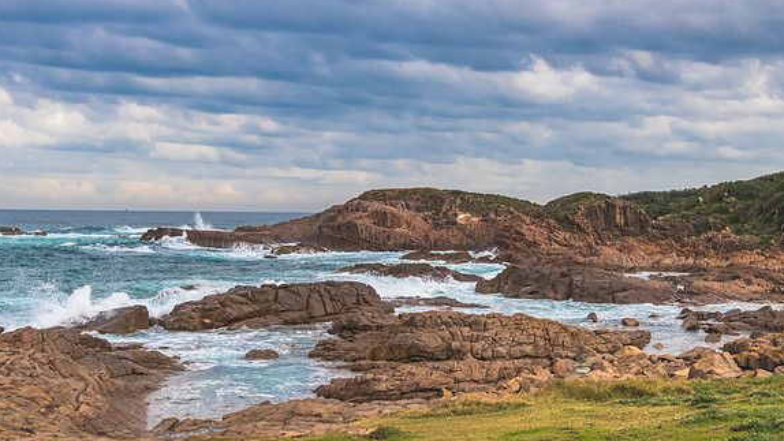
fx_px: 1143
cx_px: 391
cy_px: 258
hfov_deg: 37.8
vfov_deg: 21.8
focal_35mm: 55
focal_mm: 35
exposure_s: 1/640
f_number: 8
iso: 320
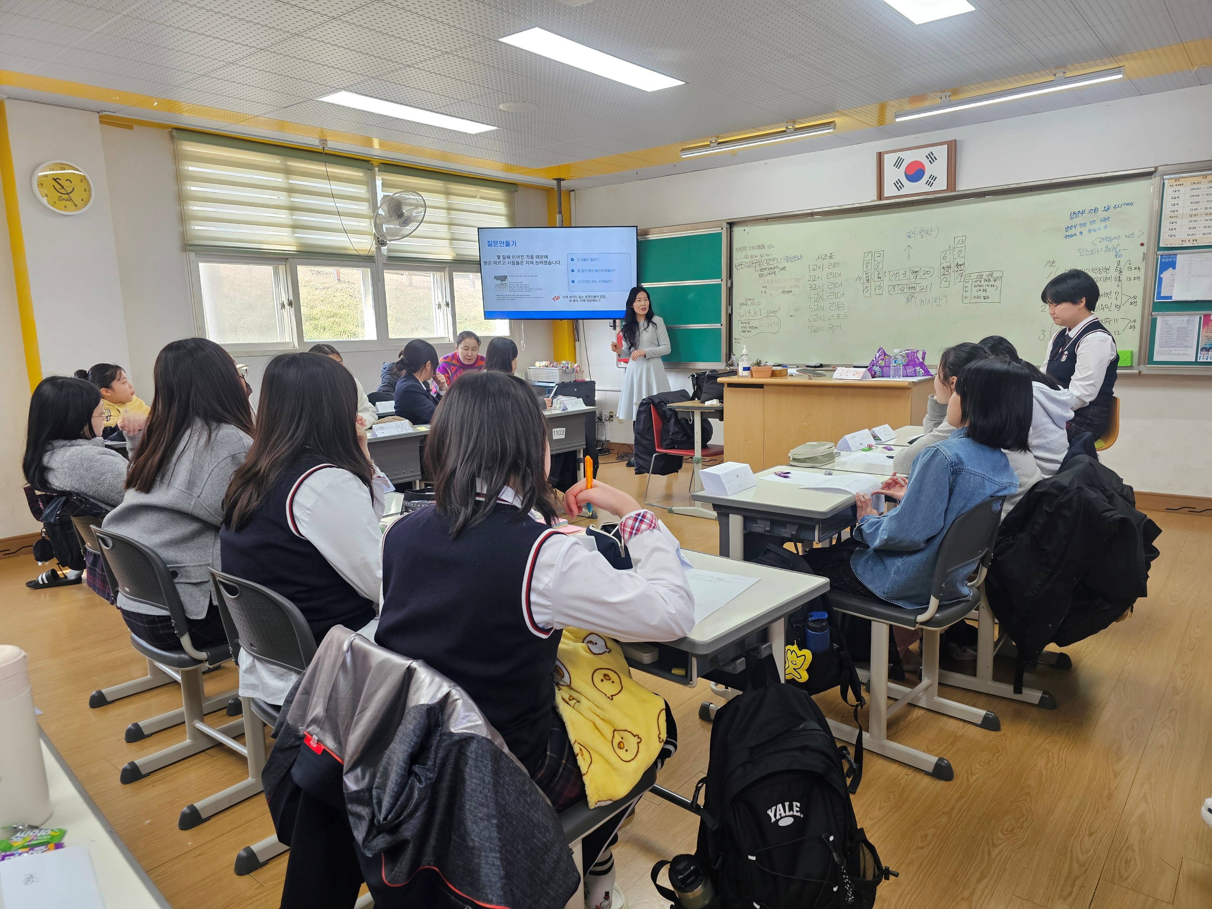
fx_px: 805
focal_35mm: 23
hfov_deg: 73.9
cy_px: 454
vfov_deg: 58.9
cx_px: 606
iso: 125
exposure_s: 1/120
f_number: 1.7
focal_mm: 6.3
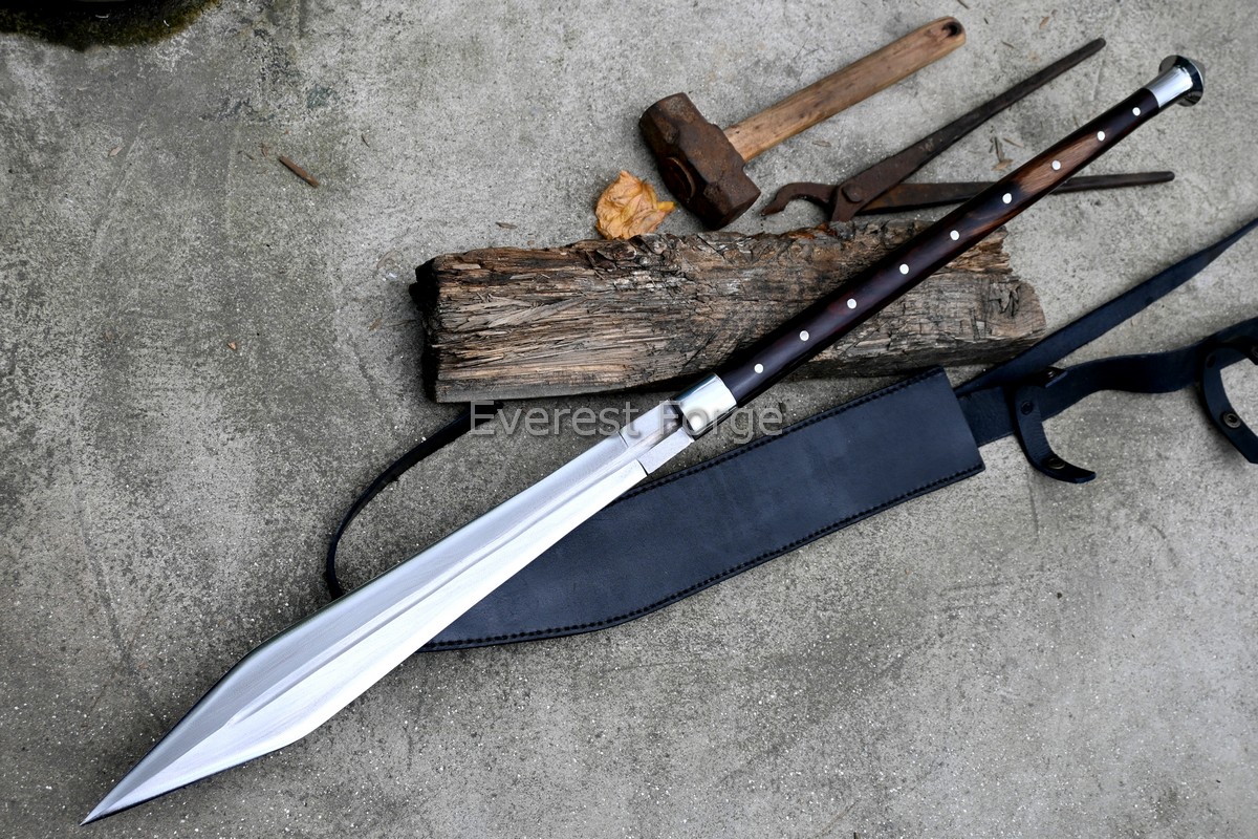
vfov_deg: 29.4
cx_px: 629
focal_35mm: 46
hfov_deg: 43.0
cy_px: 420
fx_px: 1599
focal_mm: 30.5
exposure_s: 1/250
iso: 160
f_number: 5.6
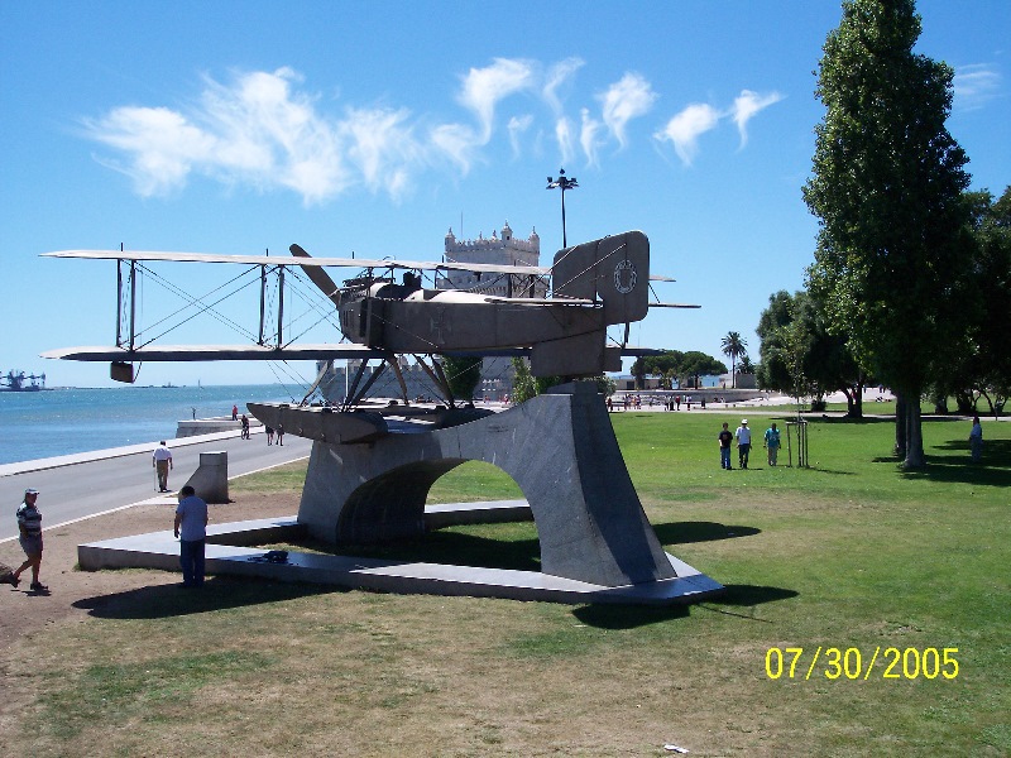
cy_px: 379
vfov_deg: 37.7
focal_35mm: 38
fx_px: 1110
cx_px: 506
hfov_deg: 49.0
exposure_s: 1/700
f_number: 4.8
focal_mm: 8
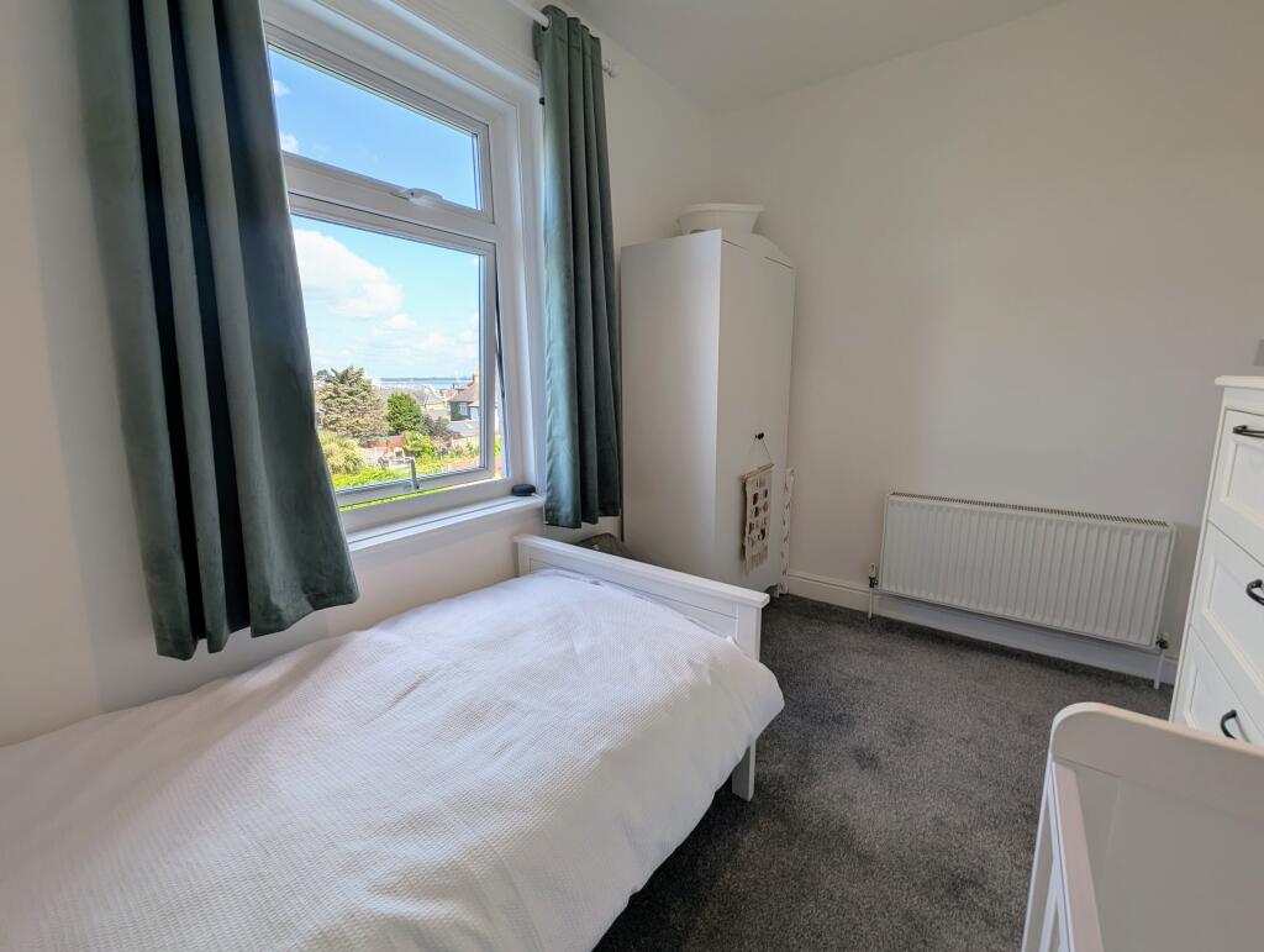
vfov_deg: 90.1
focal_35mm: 13
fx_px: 475
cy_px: 476
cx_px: 632
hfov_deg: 106.1
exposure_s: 1/473
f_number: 2.2
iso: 43
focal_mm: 1.95
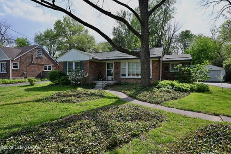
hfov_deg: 85.4
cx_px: 116
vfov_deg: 63.2
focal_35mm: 20
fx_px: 125
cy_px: 77
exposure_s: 1/640
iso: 280
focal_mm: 19.5
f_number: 6.3
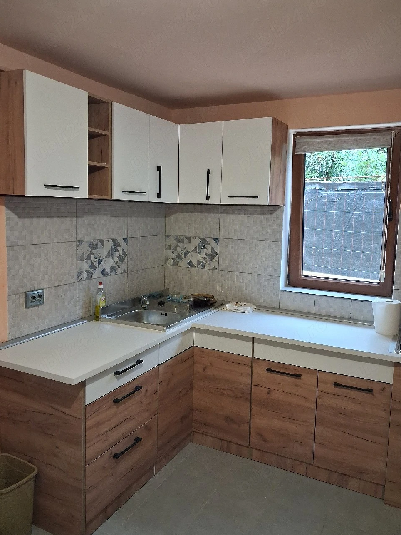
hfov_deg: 49.7
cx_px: 202
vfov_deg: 63.4
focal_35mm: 28
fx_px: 433
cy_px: 261
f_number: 1.8
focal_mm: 4
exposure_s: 1/60.2
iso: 500
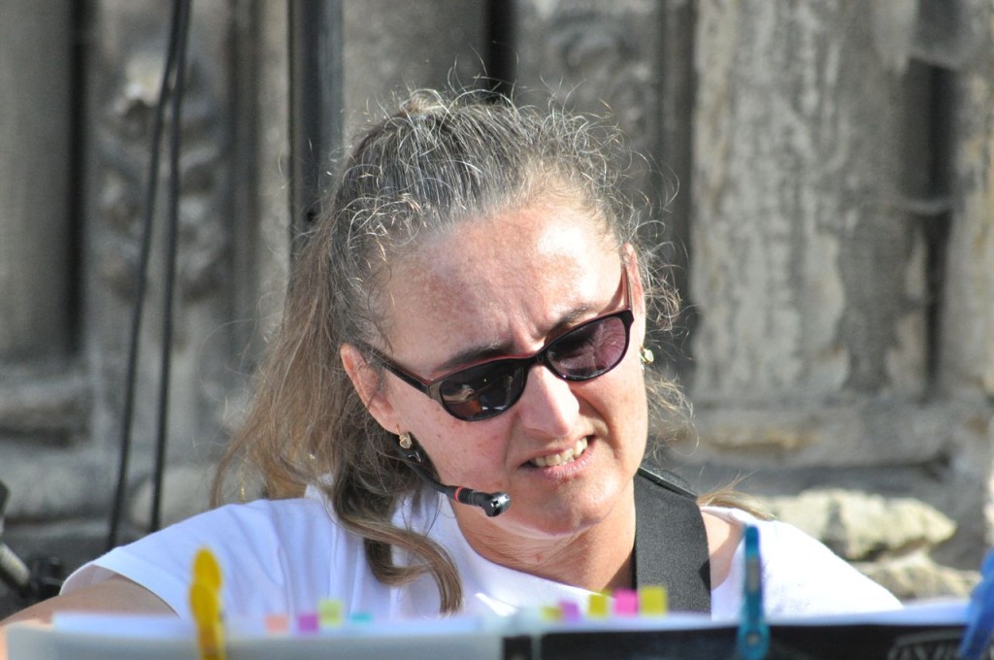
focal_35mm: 450
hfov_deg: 4.6
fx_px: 12409
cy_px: 330
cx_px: 497
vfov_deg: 3.0
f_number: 6.3
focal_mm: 300
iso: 1600
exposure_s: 1/2500
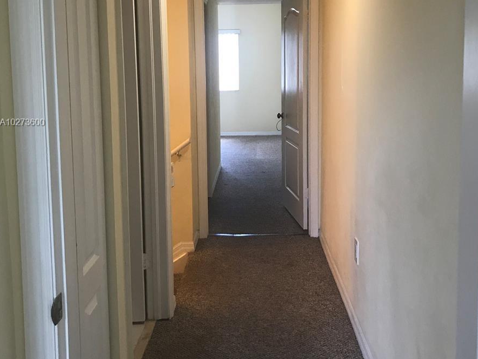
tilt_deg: -5.8
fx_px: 525
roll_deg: +0.2
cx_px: 241
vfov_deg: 37.4
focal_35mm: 38
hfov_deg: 49.0
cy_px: 123
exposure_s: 1/15
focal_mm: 3.99
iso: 40
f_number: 1.8
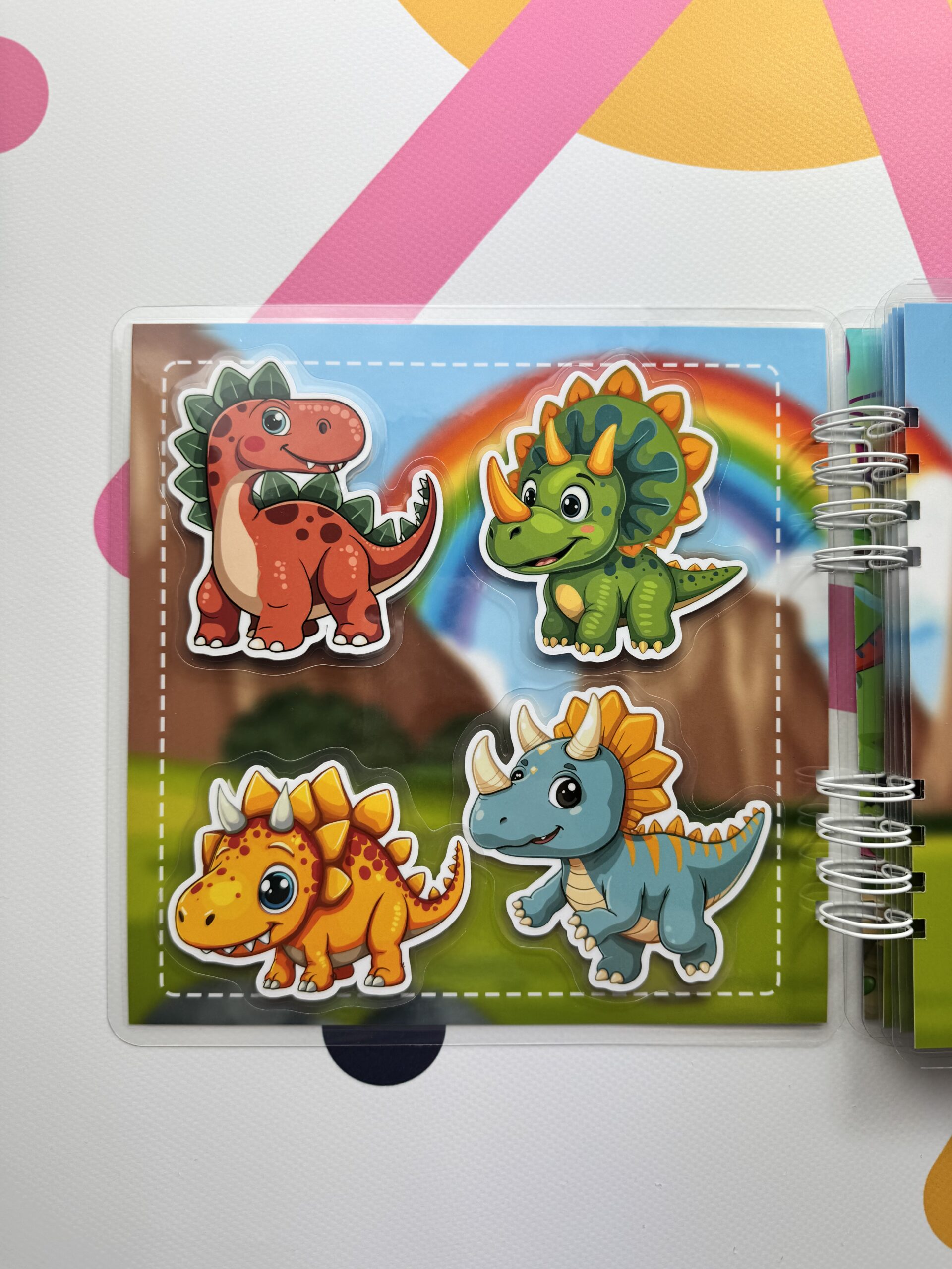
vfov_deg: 71.6
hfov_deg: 56.8
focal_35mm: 24
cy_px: 634
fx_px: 880
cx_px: 476
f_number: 1.78
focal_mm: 6.76
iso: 80
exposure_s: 1/460
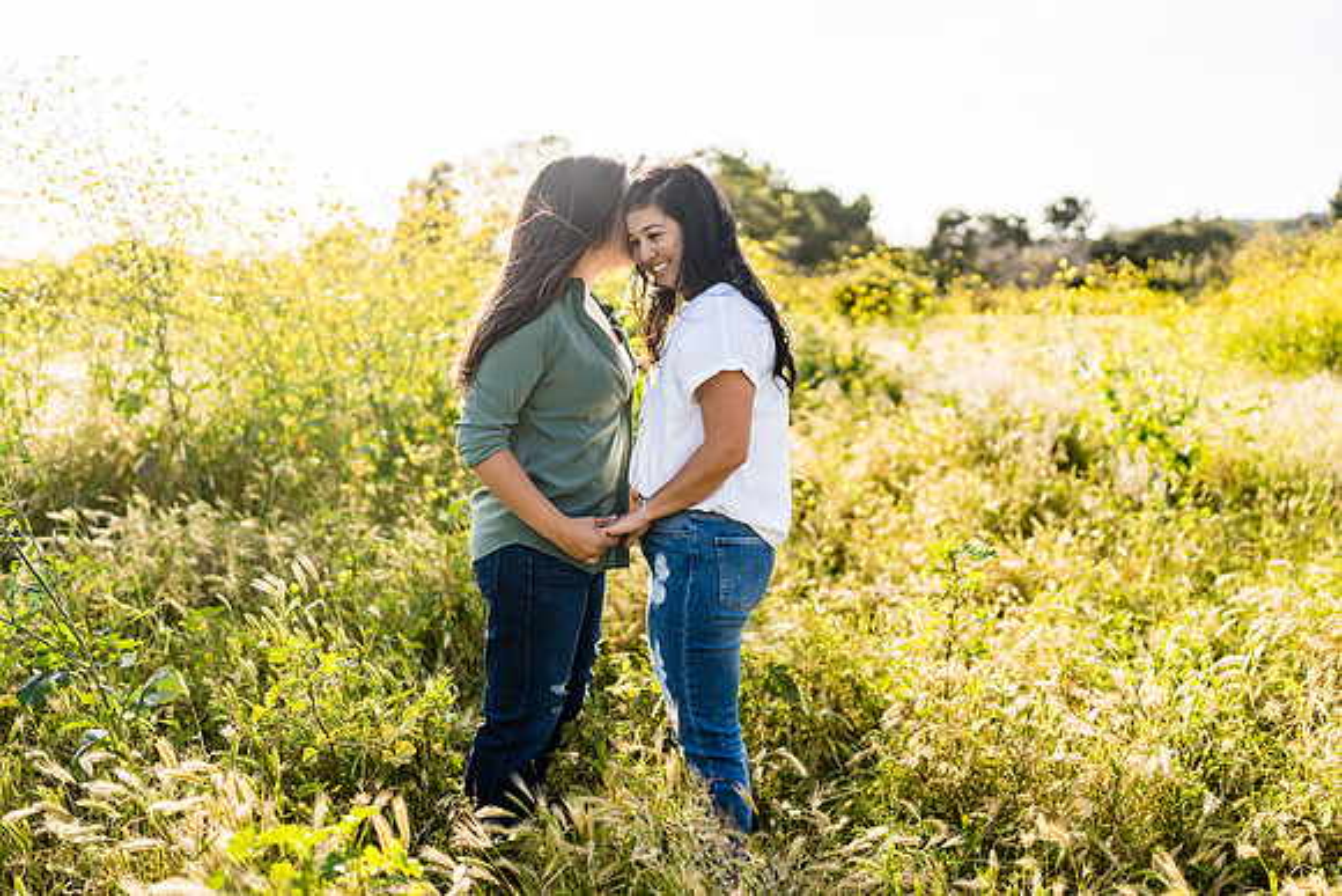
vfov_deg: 37.9
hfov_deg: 54.4
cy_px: 448
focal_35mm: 35
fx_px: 1305
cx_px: 671
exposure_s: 1/3200
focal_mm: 35
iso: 100
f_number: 1.4
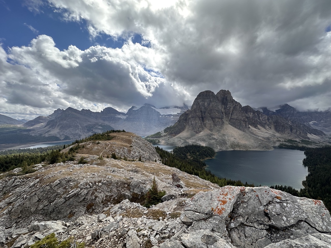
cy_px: 124
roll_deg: -1.1
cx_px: 166
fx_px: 134
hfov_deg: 102.1
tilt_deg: -0.2
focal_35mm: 14
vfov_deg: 85.7
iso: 50
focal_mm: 2.22
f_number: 2.2
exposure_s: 1/2174
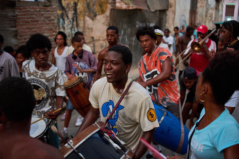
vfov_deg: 37.8
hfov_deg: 54.4
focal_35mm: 35
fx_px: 232
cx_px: 120
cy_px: 80
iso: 2000
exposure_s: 1/100
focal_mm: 35
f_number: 2
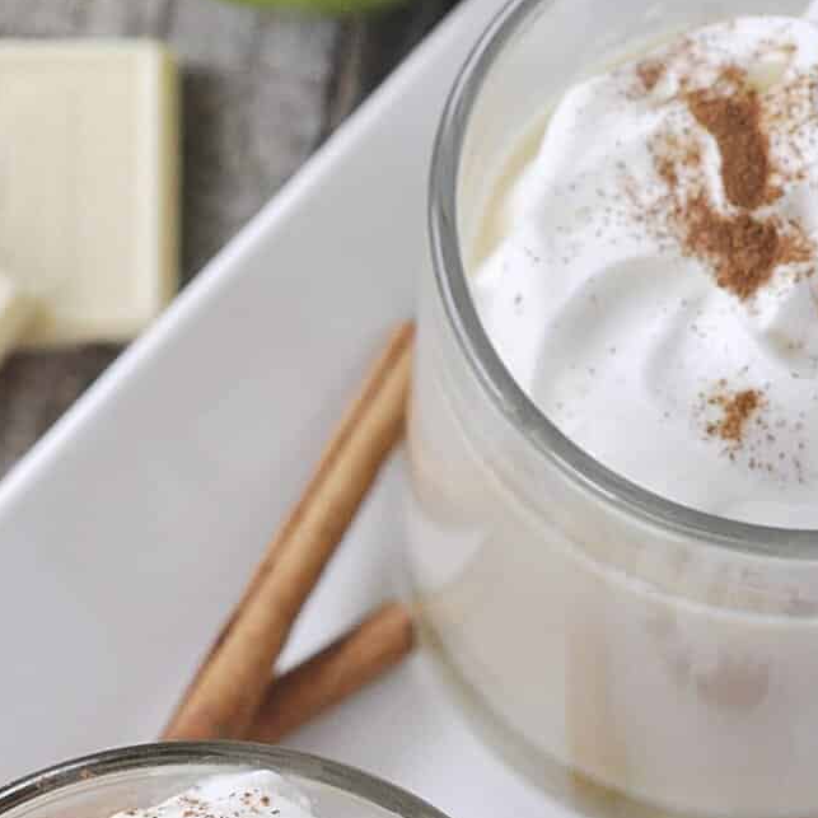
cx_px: 209
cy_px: 877
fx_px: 4786
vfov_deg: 9.7
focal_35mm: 179
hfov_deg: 9.8
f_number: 5
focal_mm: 50
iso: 1000
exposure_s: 1/500
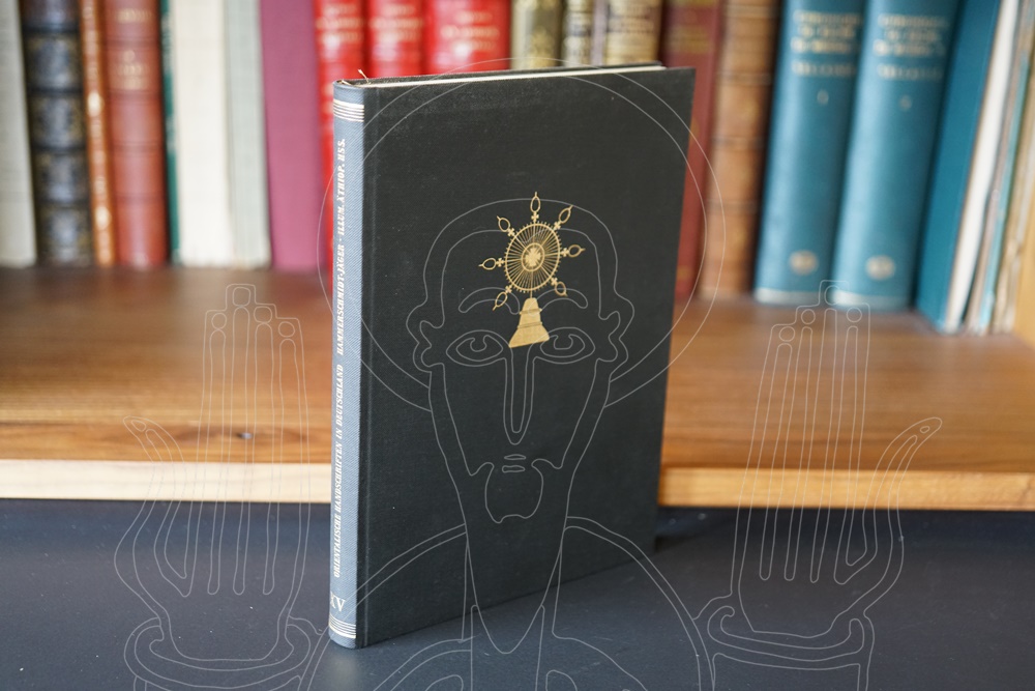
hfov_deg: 39.6
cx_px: 518
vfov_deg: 27.0
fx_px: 1438
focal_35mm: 50
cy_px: 346
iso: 2500
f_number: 2.8
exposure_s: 1/160
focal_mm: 50
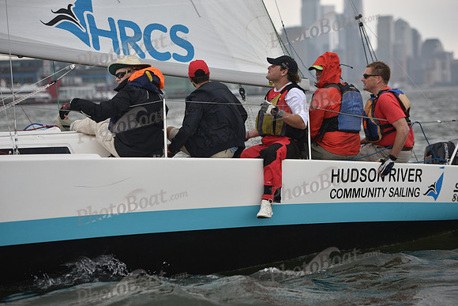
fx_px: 1400
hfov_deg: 18.6
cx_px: 229
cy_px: 153
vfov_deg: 12.5
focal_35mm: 110
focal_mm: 110
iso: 320
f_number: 3.2
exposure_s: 1/1250
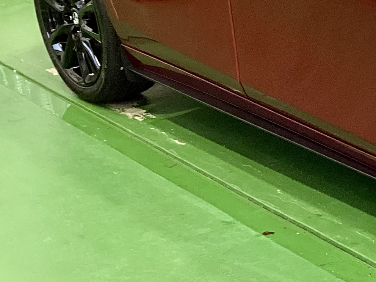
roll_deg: +1.9
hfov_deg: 16.9
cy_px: 49
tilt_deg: -17.8
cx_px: 612
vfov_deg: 14.4
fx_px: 1108
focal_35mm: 102
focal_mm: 3.3
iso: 200
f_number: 2.4
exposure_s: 1/60
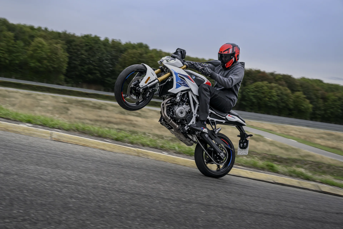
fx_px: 476
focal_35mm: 50
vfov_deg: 27.0
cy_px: 114
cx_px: 172
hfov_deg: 39.6
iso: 320
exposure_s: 1/250
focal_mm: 50
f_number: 5.6
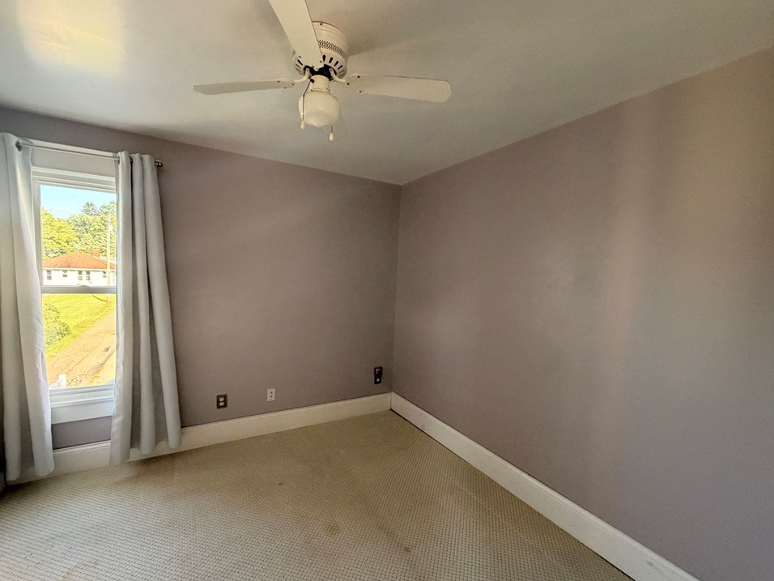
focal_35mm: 15
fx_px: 335
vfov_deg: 81.7
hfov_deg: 98.1
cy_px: 297
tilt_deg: -4.5
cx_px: 376
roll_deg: -1.5
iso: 320
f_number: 2.2
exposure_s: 1/60
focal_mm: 2.22
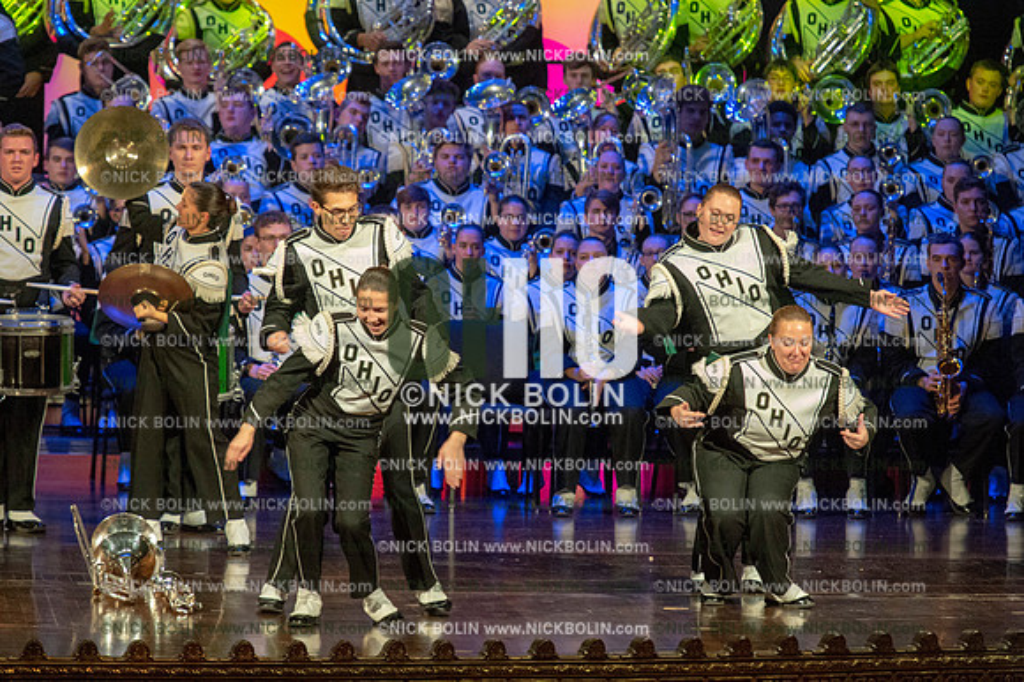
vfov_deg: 5.5
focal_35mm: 250
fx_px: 7107
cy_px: 341
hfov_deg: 8.2
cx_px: 512
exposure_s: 1/250
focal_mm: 250
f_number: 5.6
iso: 8000
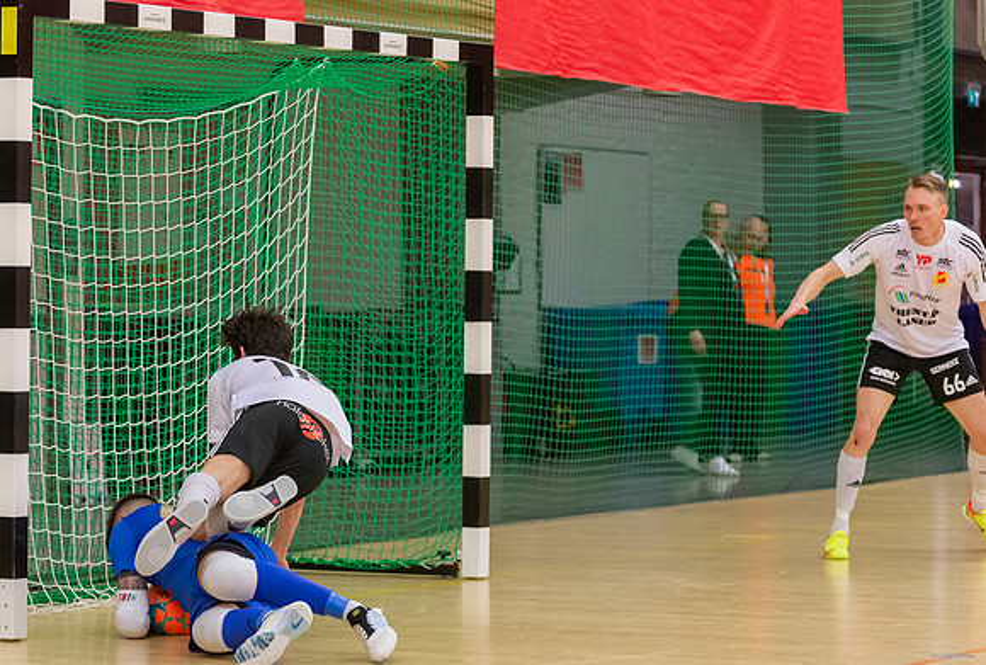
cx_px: 333
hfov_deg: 15.4
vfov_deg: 10.5
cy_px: 436
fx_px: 3630
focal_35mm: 132
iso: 3200
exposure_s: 1/640
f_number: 4.5
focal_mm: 100
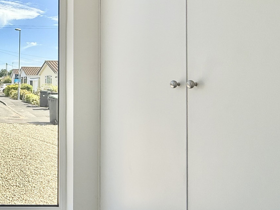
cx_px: -28
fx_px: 267
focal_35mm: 33
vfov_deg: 42.6
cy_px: 79
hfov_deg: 43.1
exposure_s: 1/1656
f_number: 2.2
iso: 50
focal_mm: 2.22
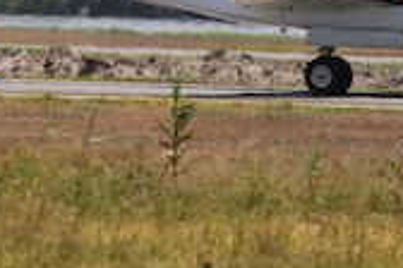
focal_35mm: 871
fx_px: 9755
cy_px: -54
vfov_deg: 1.6
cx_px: 259
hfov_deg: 2.4
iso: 200
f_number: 5.3
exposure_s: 1/2000
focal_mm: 195
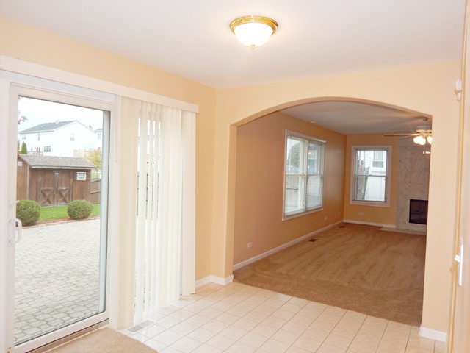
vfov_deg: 54.9
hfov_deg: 69.4
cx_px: 235
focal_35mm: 25
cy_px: 176
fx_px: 339
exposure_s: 1/30
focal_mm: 4.5
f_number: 3.1
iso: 125
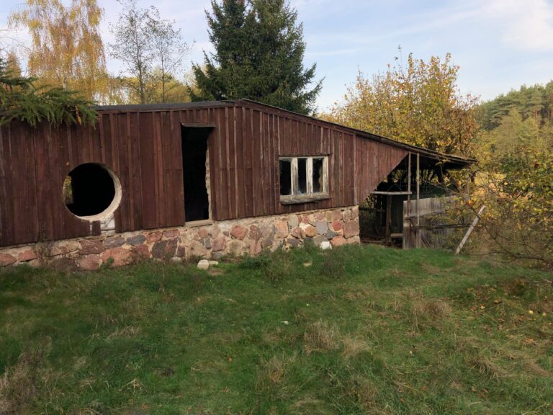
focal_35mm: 28
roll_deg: +1.1
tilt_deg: -5.5
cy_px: 208
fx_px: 447
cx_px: 276
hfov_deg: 63.4
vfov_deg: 49.7
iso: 20
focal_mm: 3.99
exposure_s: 1/1333
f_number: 1.8
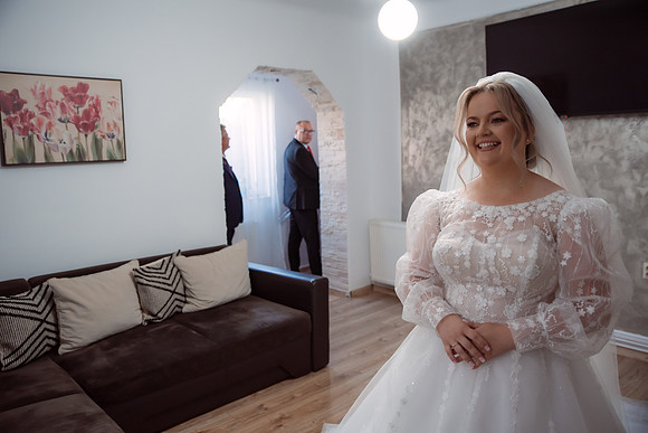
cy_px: 216
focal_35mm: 31
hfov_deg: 60.3
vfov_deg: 42.3
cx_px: 324
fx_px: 558
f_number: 2.8
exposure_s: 1/200
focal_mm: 31
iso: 1600
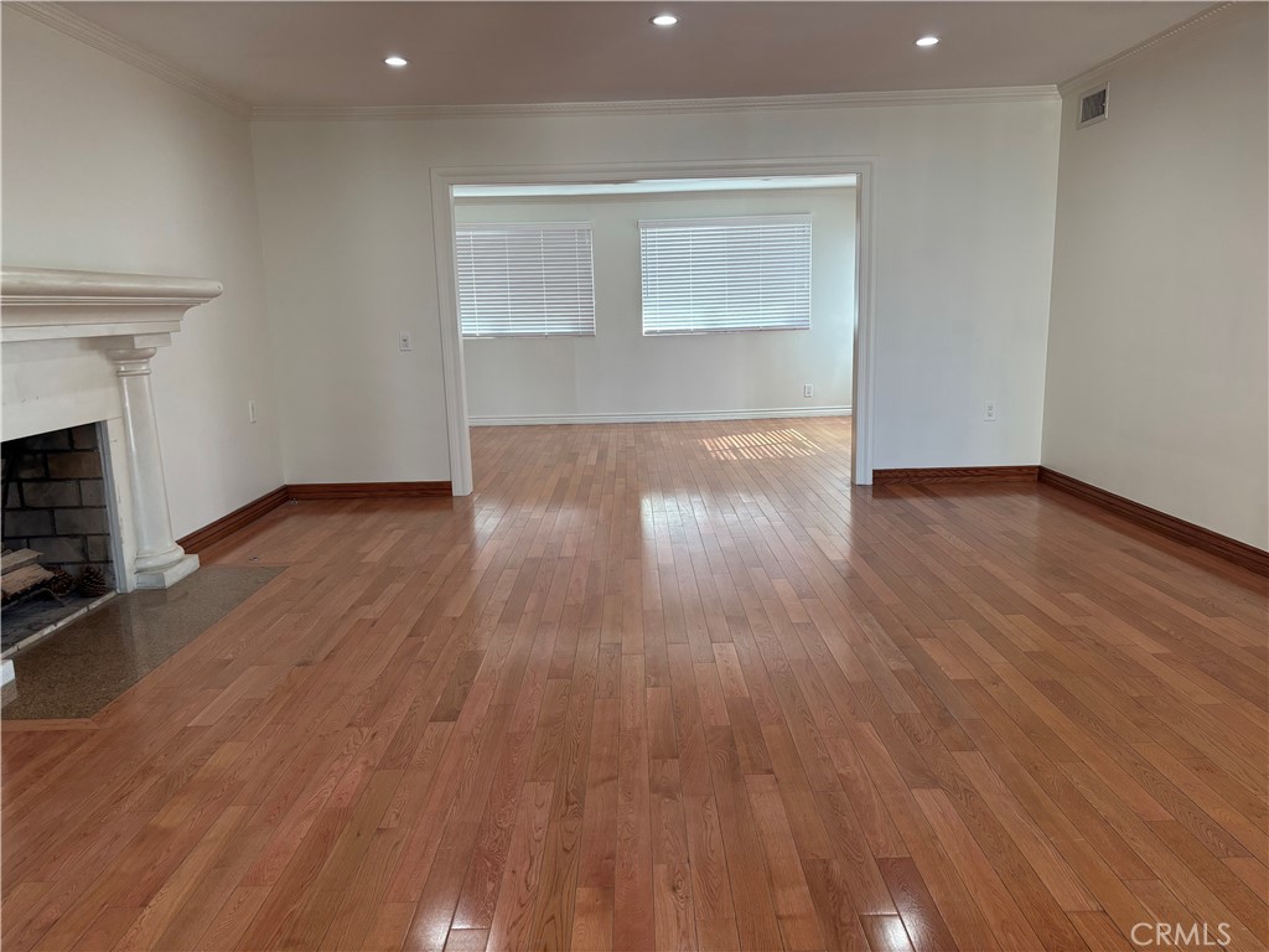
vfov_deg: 53.1
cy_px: 476
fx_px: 953
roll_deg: +1.5
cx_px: 634
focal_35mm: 26
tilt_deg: -10.3
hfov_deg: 67.3
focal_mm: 5.96
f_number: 1.6
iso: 100
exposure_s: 1/120
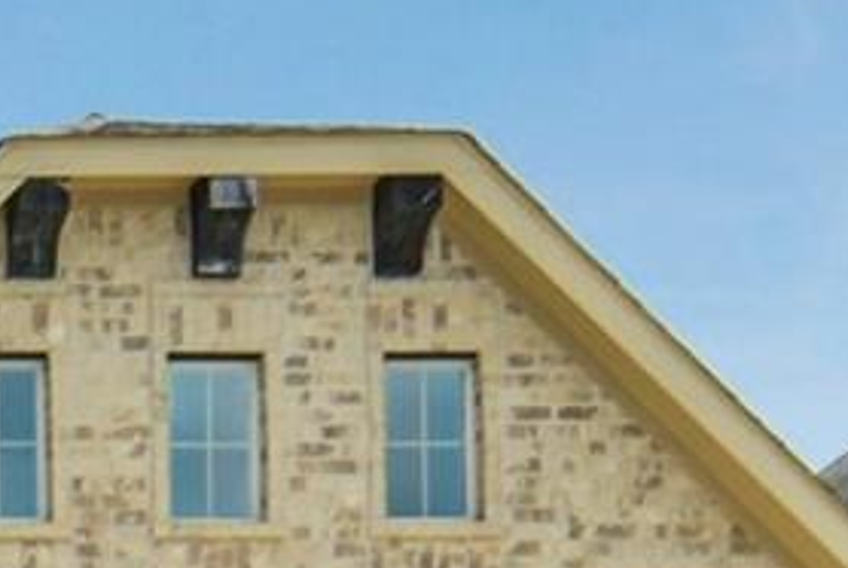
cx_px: -695
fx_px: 2429
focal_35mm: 103
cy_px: 1173
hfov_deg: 16.5
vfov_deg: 11.8
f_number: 5
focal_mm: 14
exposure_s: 1/4000
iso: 500
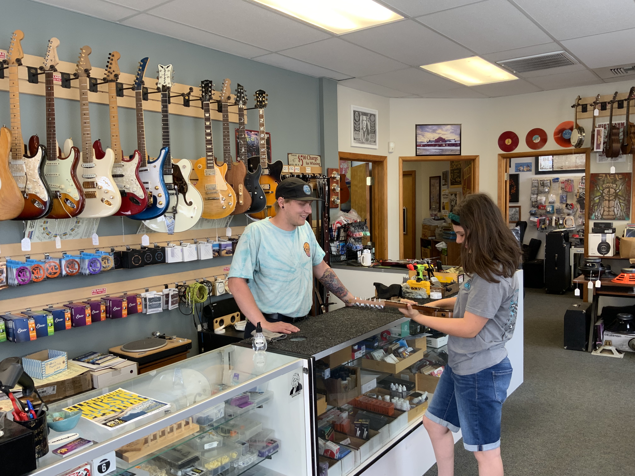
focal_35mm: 29
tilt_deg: -3.6
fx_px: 532
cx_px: 318
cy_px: 238
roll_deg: +0.1
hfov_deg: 61.7
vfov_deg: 48.2
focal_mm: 3
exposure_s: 1/60
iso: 50
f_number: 1.8
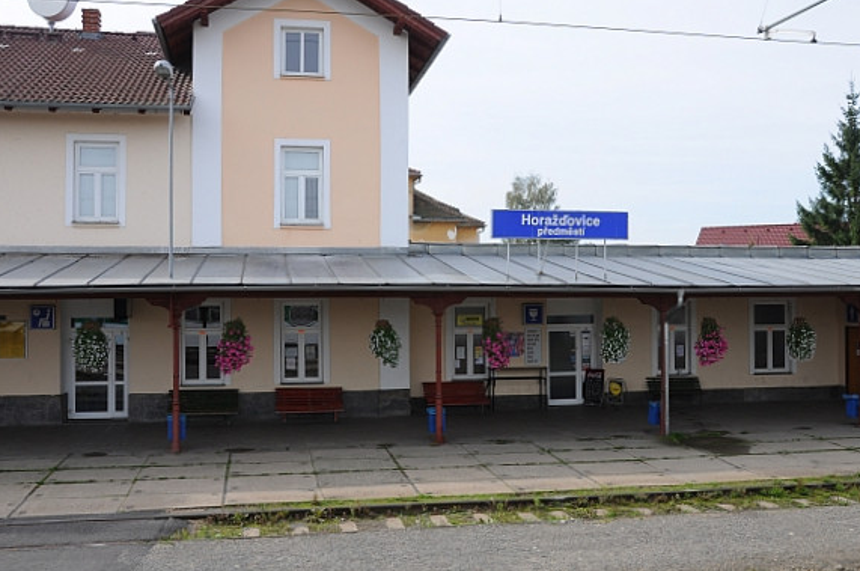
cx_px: 443
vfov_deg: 35.8
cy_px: 281
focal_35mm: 37
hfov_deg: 51.9
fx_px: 883
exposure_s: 1/250
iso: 200
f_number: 8
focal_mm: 22
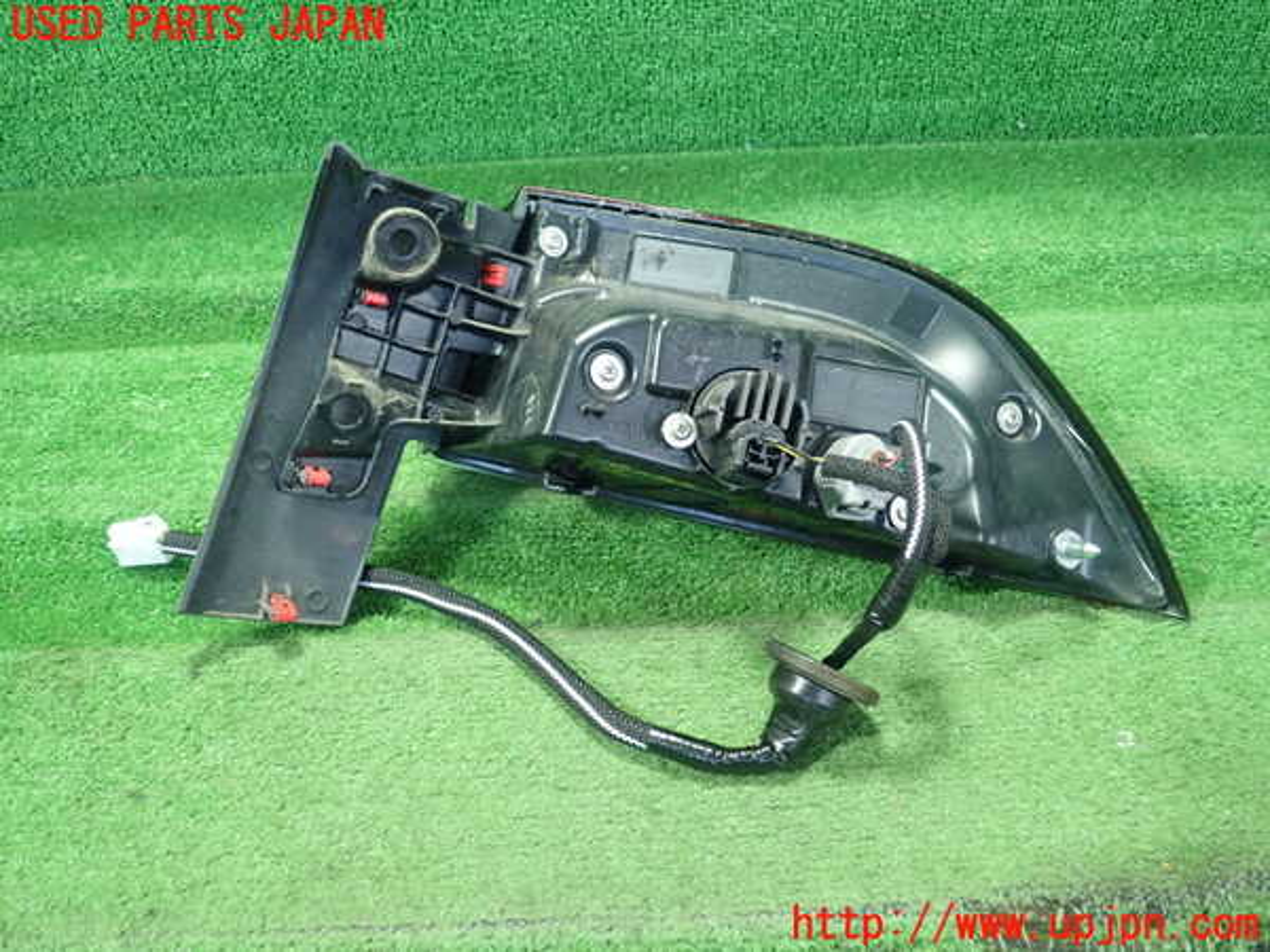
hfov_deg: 60.0
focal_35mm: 30
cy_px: 476
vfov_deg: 46.8
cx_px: 635
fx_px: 1101
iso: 800
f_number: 2.3
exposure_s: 1/125
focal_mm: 5.5
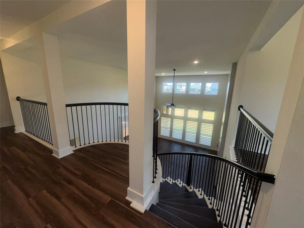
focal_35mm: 14
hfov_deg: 102.1
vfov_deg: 85.7
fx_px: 123
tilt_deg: -13.3
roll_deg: -1.3
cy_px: 114
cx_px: 152
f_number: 2.2
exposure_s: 1/143
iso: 32
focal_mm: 2.22
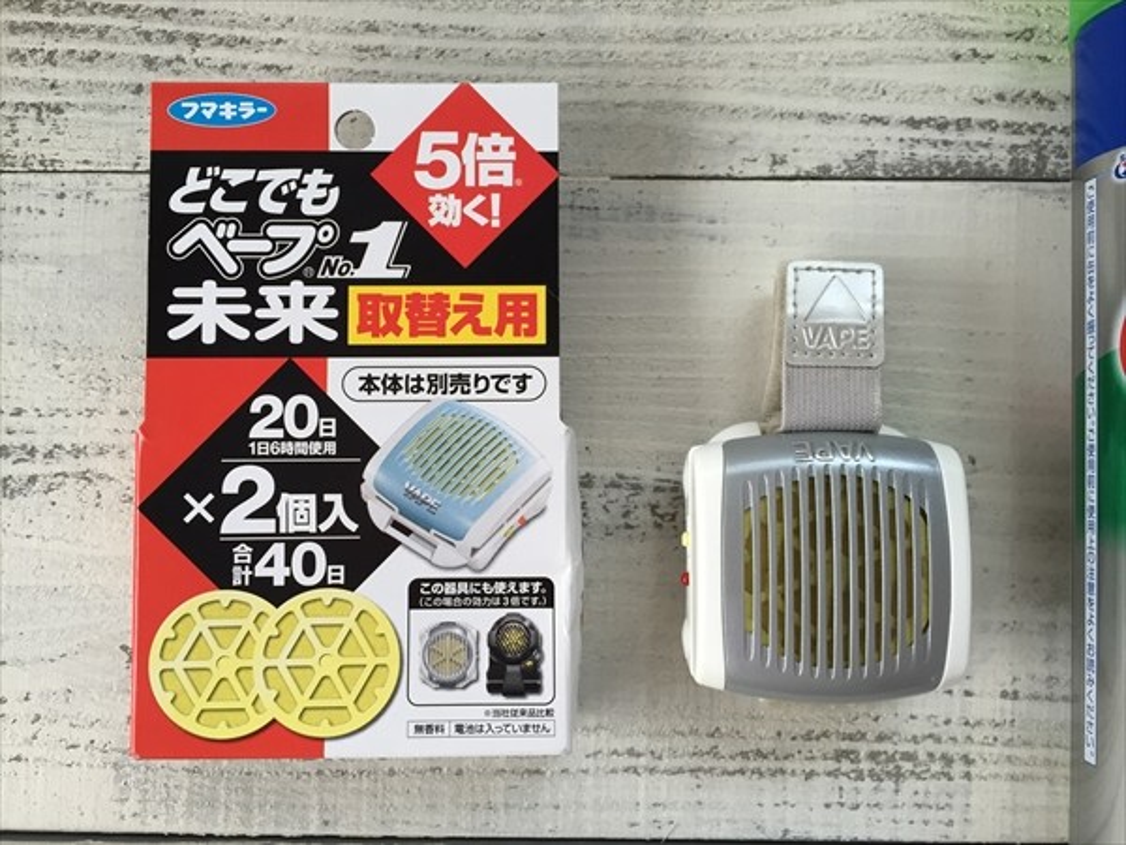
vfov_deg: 48.2
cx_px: 563
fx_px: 943
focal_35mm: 29
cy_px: 422
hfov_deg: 61.7
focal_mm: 4.15
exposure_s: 1/40
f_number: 2.2
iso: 32
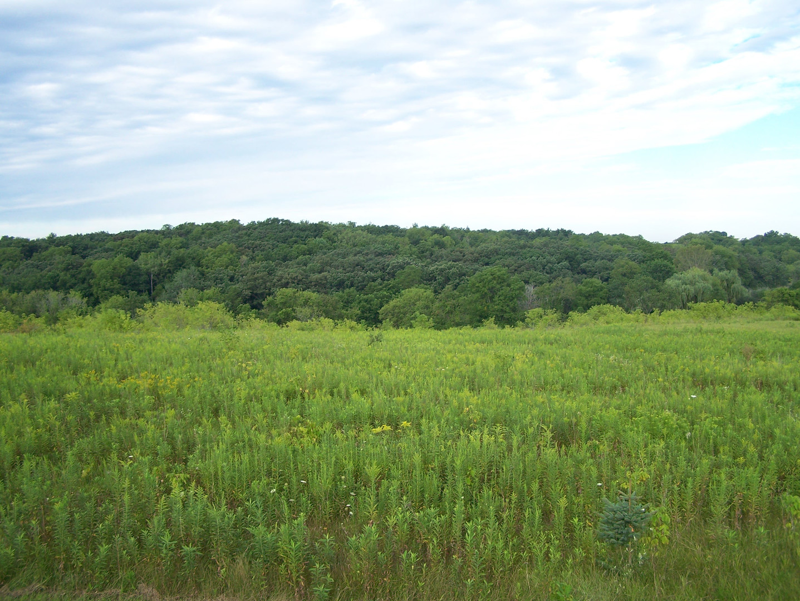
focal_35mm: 38
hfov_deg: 48.9
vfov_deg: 37.8
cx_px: 400
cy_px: 300
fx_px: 879
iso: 80
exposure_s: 1/320
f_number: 2.8
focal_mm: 6.3
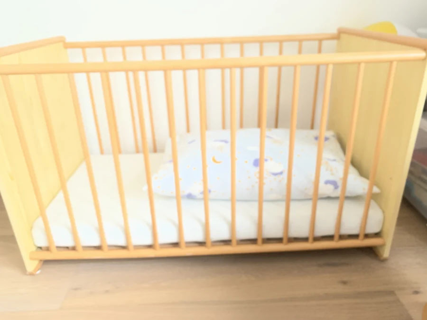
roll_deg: +1.4
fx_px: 321
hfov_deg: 67.3
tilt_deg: -24.3
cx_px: 214
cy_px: 160
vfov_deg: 53.1
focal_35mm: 26
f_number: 1.8
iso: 400
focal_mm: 4.25
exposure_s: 1/43
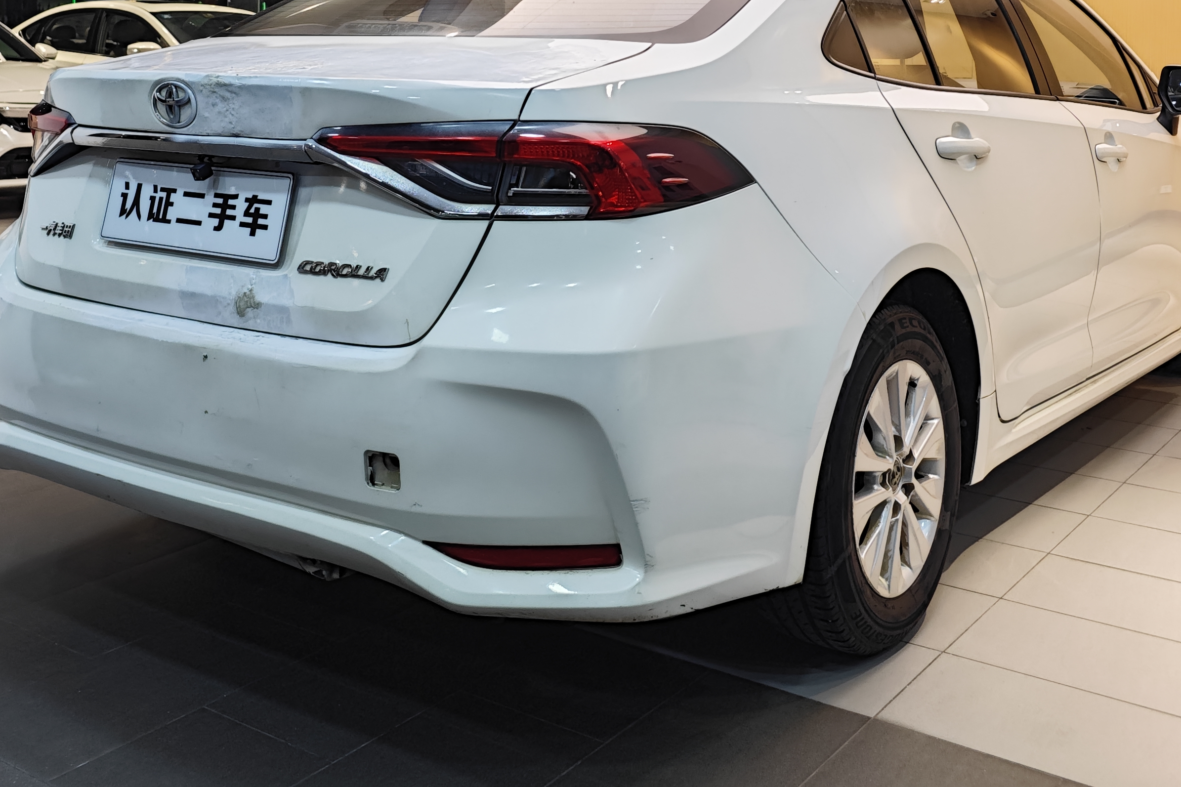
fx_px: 1345
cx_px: 607
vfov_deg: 31.1
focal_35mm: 41
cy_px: 77
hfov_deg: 47.4
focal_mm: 8.7
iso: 400
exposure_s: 1/100
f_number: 1.9
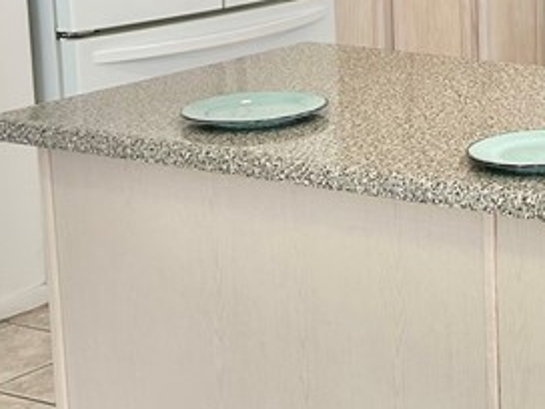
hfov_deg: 17.4
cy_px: -20
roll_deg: -0.7
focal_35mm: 98
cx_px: 890
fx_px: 1543
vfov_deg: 14.8
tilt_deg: -9.7
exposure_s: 1/120
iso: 80
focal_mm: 5.7
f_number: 1.5
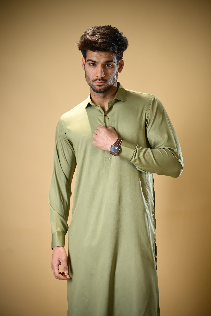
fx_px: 659
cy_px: 158
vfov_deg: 27.0
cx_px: 106
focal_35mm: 75
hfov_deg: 18.2
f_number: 2.8
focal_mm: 75
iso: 160
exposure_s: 1/125
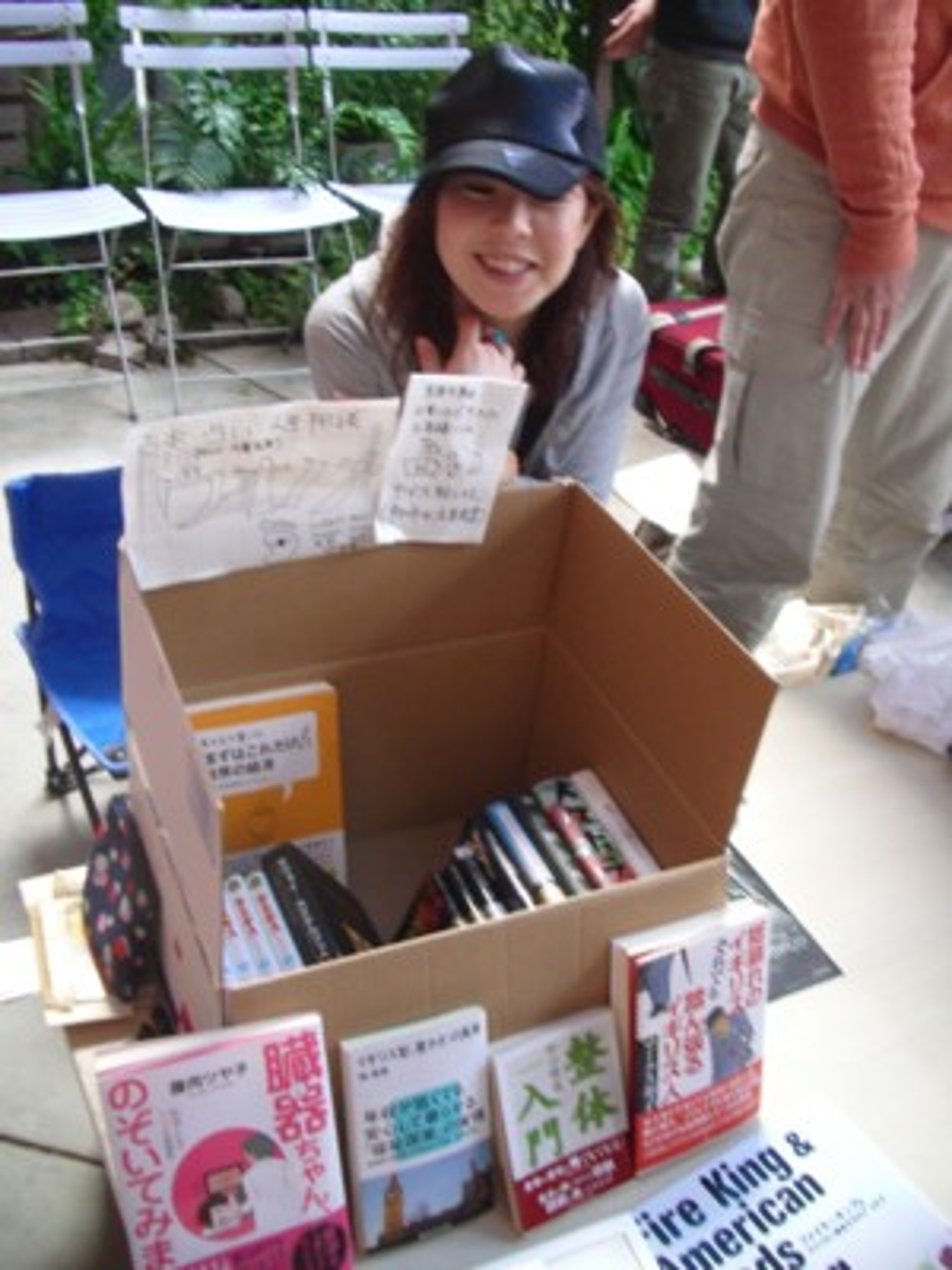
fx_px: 1283
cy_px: 635
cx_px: 476
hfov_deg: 40.7
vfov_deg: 52.6
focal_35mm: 35
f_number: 2.6
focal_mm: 5.8
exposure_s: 1/25
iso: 200
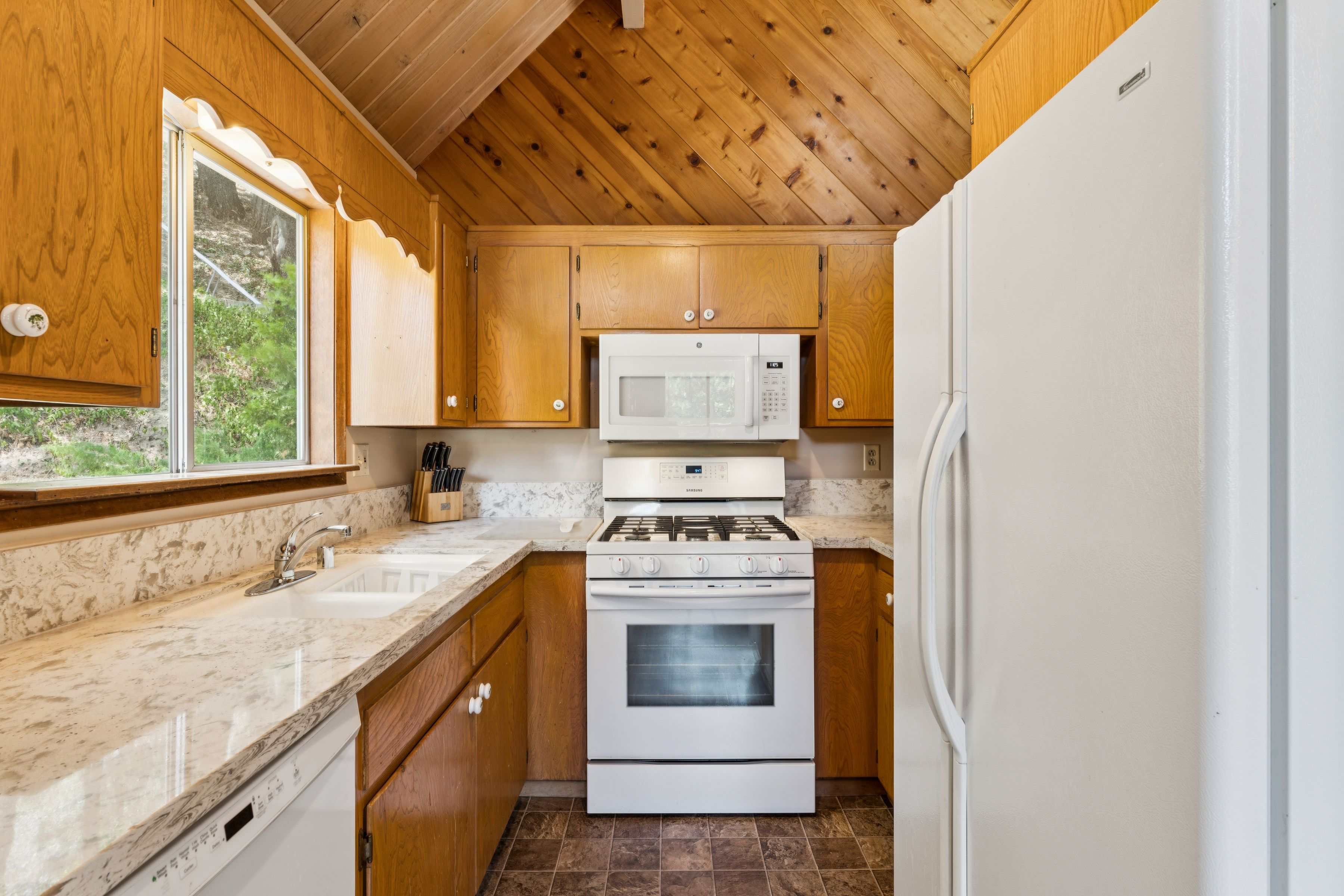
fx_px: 646
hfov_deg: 92.3
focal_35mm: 17
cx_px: 672
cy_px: 448
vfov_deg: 69.5
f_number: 13
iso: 100
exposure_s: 1/1.67
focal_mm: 17.3
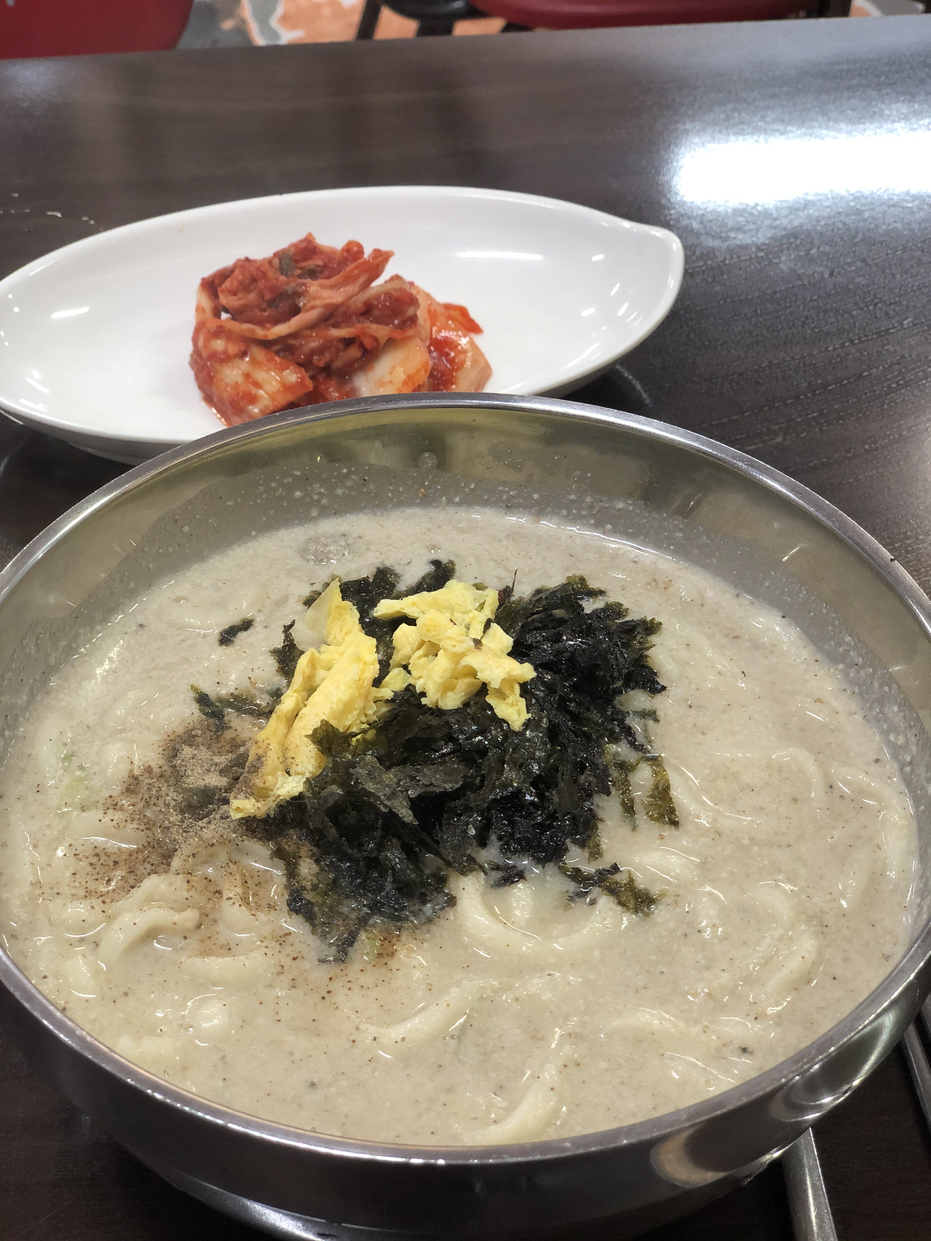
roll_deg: -2.0
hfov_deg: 28.0
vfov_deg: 36.8
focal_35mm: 52
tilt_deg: -42.9
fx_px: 1865
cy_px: 620
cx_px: 466
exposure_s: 1/60
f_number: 2.4
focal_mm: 6
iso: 100
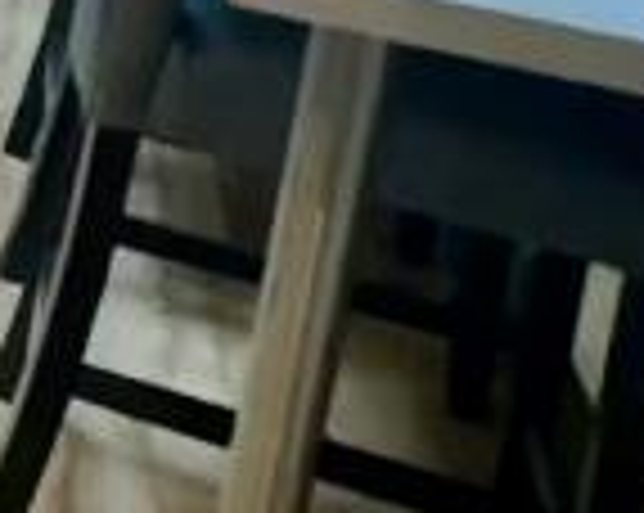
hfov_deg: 12.2
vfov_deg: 13.5
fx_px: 1865
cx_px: -1162
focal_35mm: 98
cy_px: -495
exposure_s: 1/100
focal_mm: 2.22
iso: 160
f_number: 2.2
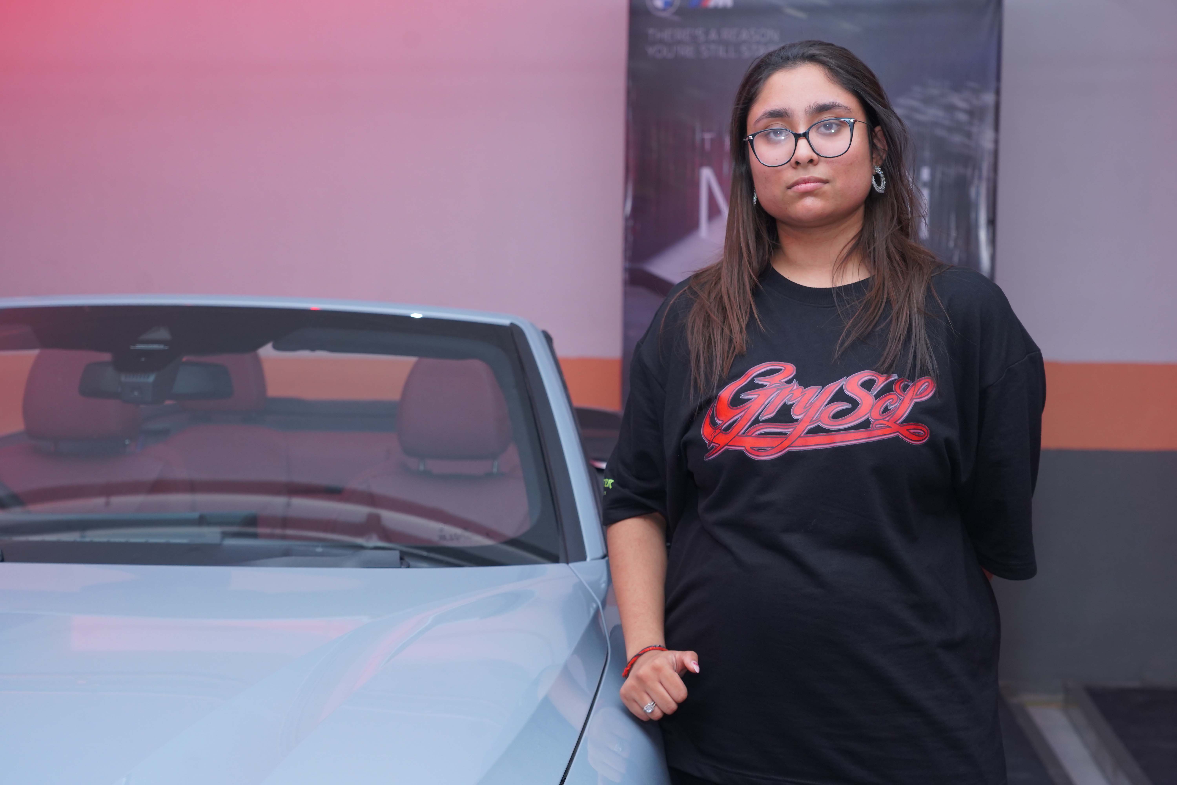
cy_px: 392
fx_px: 1929
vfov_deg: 23.0
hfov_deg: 33.9
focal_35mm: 59
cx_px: 588
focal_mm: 59
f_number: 5.6
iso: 1250
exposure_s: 1/125
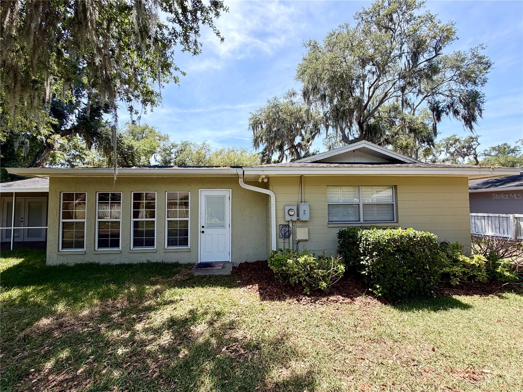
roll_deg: +1.4
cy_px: 196
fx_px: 212
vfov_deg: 85.7
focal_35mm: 14
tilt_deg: +1.8
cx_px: 262
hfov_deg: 102.1
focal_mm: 2.22
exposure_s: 1/701
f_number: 2.2
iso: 40
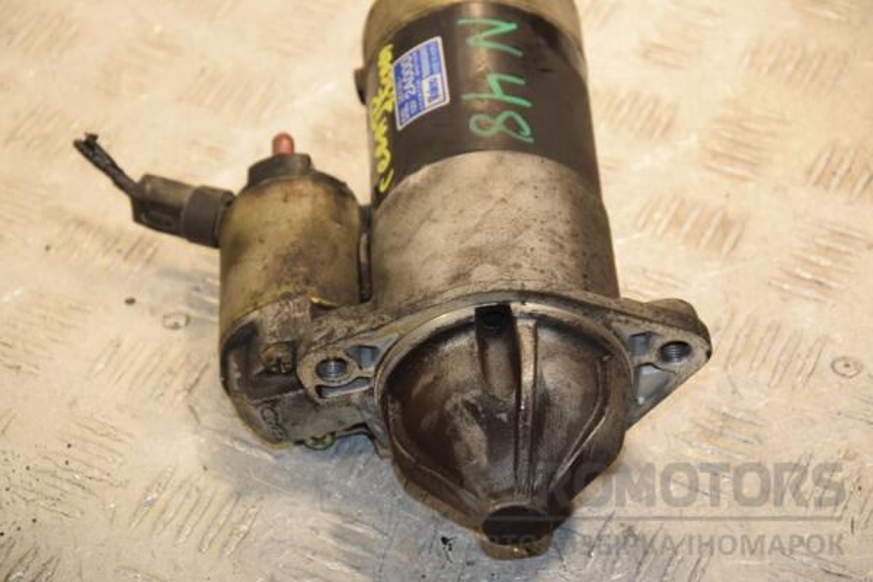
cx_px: 436
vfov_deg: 12.2
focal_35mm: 112
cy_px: 291
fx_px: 2728
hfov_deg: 18.2
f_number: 7.1
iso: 800
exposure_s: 1/200
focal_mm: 75
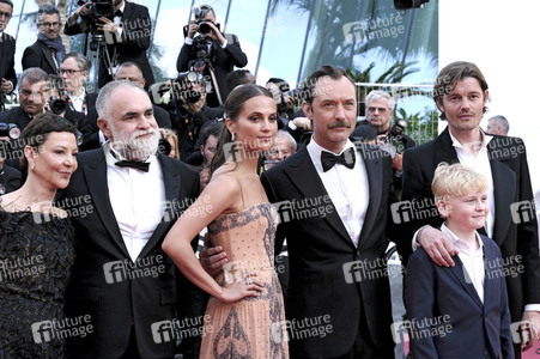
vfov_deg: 16.2
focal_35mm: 84
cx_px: 270
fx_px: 1259
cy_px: 180
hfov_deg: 24.2
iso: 1000
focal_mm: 56
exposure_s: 1/400
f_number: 6.4
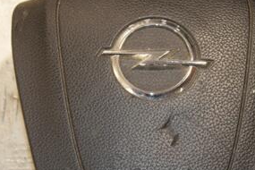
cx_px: 135
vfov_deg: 9.6
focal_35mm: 142
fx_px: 1006
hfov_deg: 14.4
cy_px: 146
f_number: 6.3
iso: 800
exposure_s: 1/200
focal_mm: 45
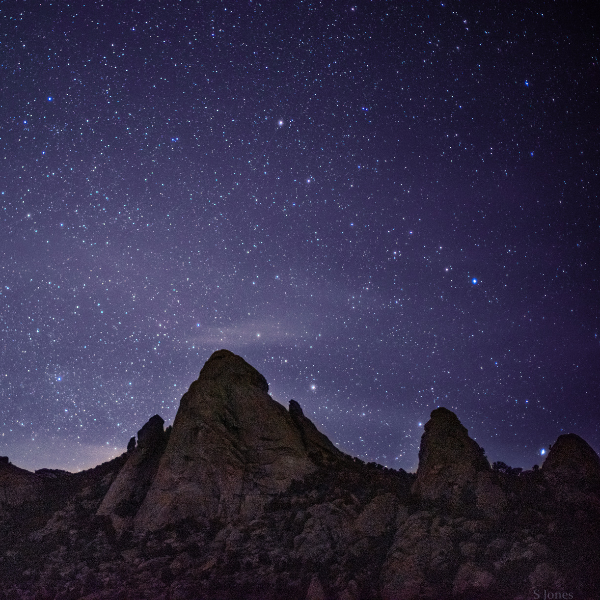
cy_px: 300
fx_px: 1255
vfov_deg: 26.9
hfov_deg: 26.5
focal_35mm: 64
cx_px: 151
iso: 2000
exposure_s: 20
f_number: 1.8
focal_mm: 50
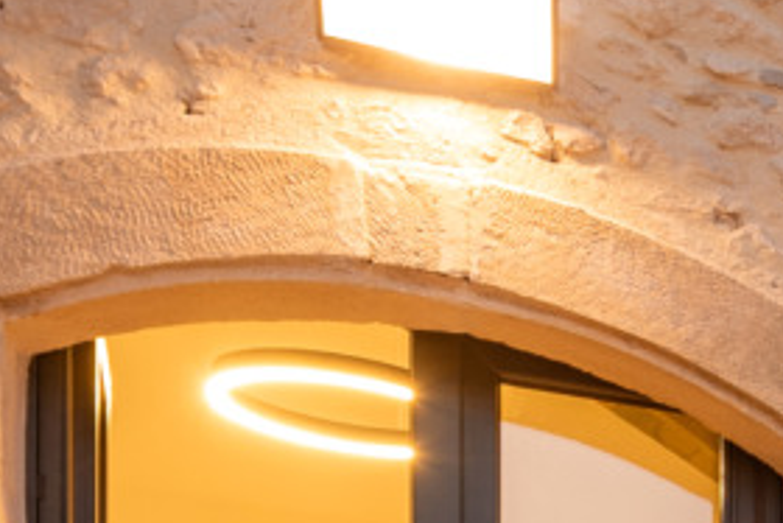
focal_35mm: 96
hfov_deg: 16.2
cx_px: 1583
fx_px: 2089
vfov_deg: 12.0
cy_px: 1172
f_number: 10
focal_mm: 14
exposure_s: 1.6
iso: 100
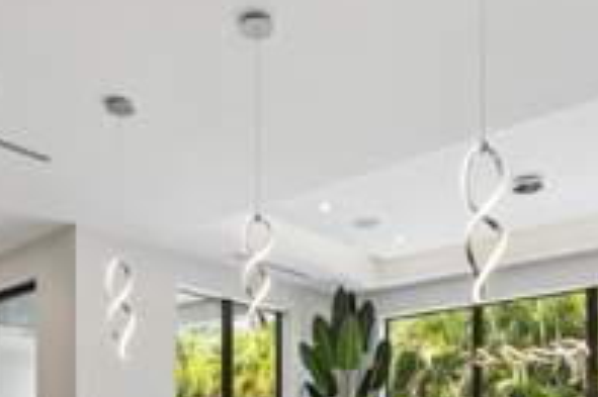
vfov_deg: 29.7
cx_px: 270
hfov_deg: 49.5
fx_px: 647
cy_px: 467
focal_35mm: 39
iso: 640
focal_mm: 16
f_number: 8
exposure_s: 1/20
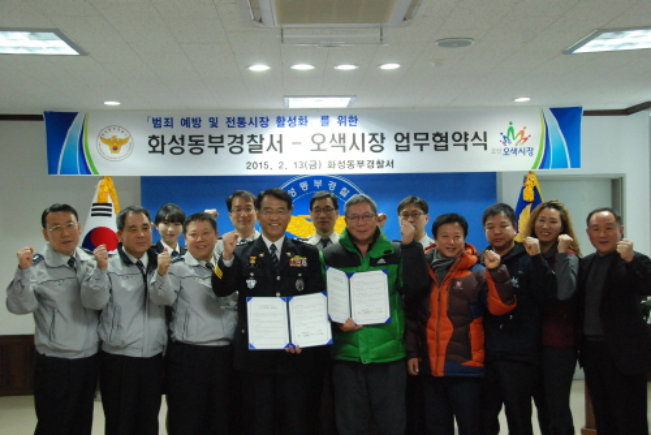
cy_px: 218
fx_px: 841
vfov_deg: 29.0
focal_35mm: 46
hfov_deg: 42.3
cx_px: 326
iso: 1600
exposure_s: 1/80
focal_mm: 31
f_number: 4.5
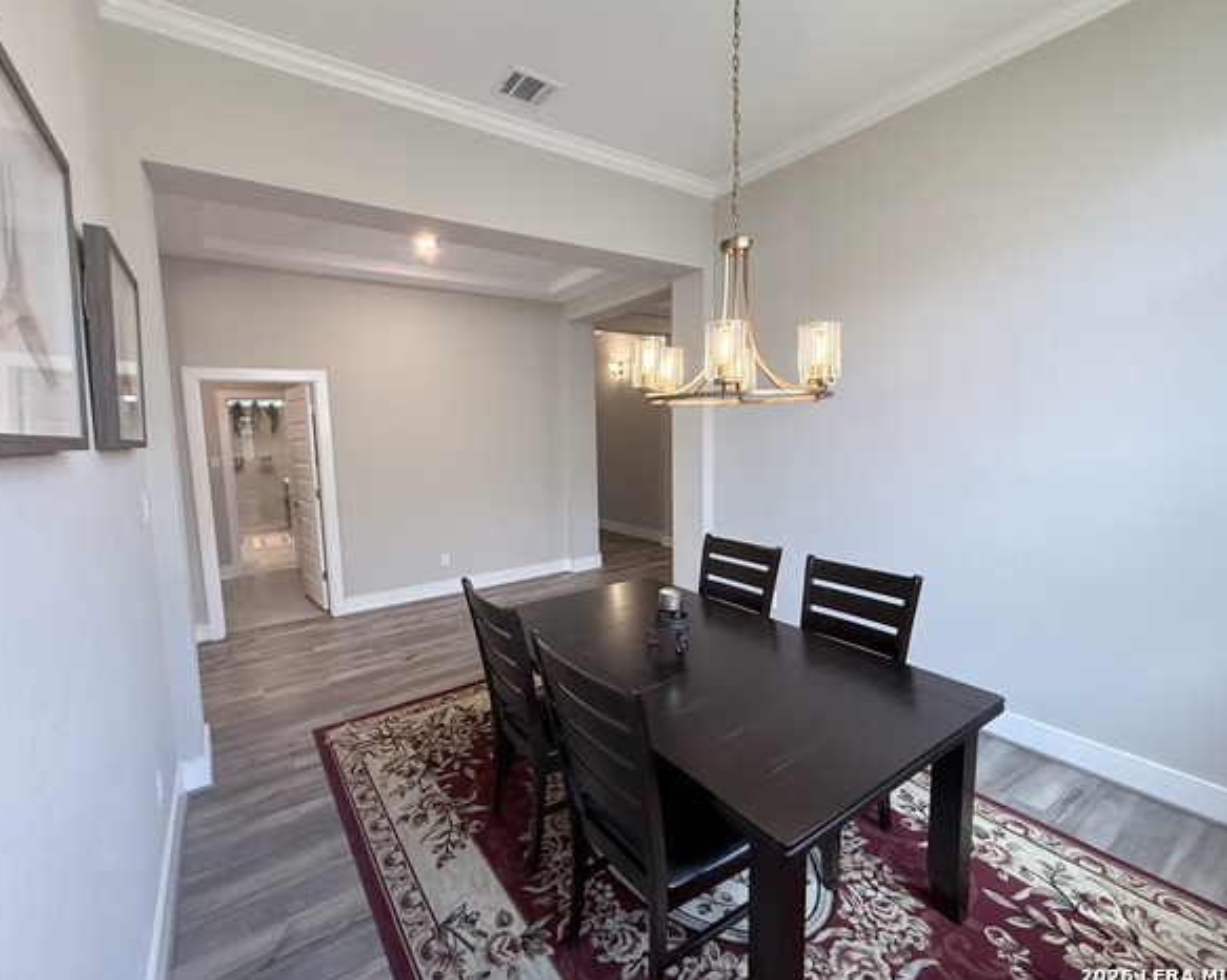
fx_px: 545
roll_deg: +1.1
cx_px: 575
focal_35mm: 15
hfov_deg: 96.7
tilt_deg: -5.3
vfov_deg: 84.0
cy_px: 484
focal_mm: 2.22
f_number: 2.2
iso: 320
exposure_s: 1/120
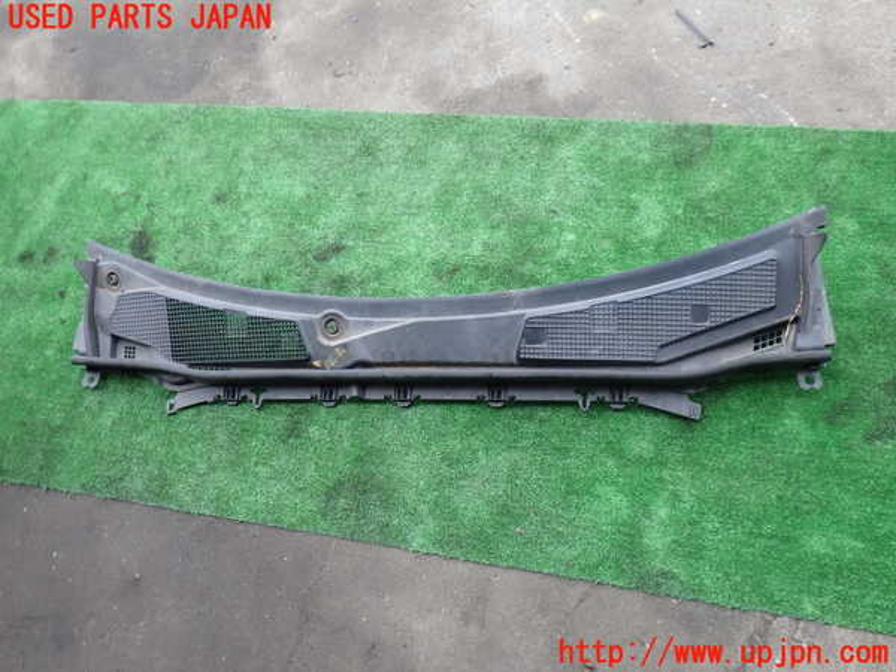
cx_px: 448
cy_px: 336
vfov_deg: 46.8
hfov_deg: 60.0
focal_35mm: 30
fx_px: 777
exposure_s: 1/125
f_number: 2.3
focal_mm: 5.4
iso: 160
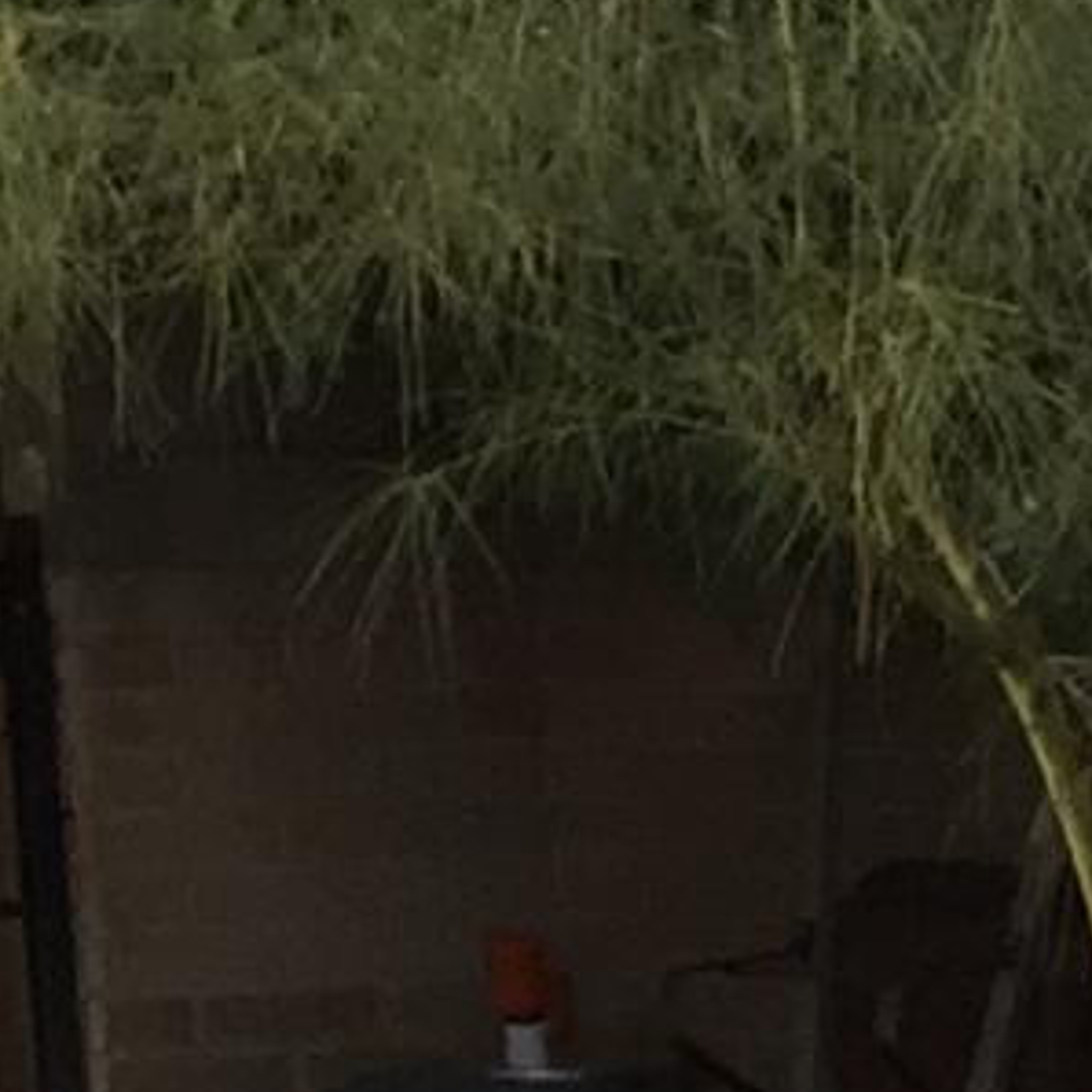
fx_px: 9208
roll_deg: -0.8
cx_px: 4024
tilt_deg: -10.2
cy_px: 2221
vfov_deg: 6.6
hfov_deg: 5.9
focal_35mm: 258
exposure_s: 1/1163
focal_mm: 4.15
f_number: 2.2
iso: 32
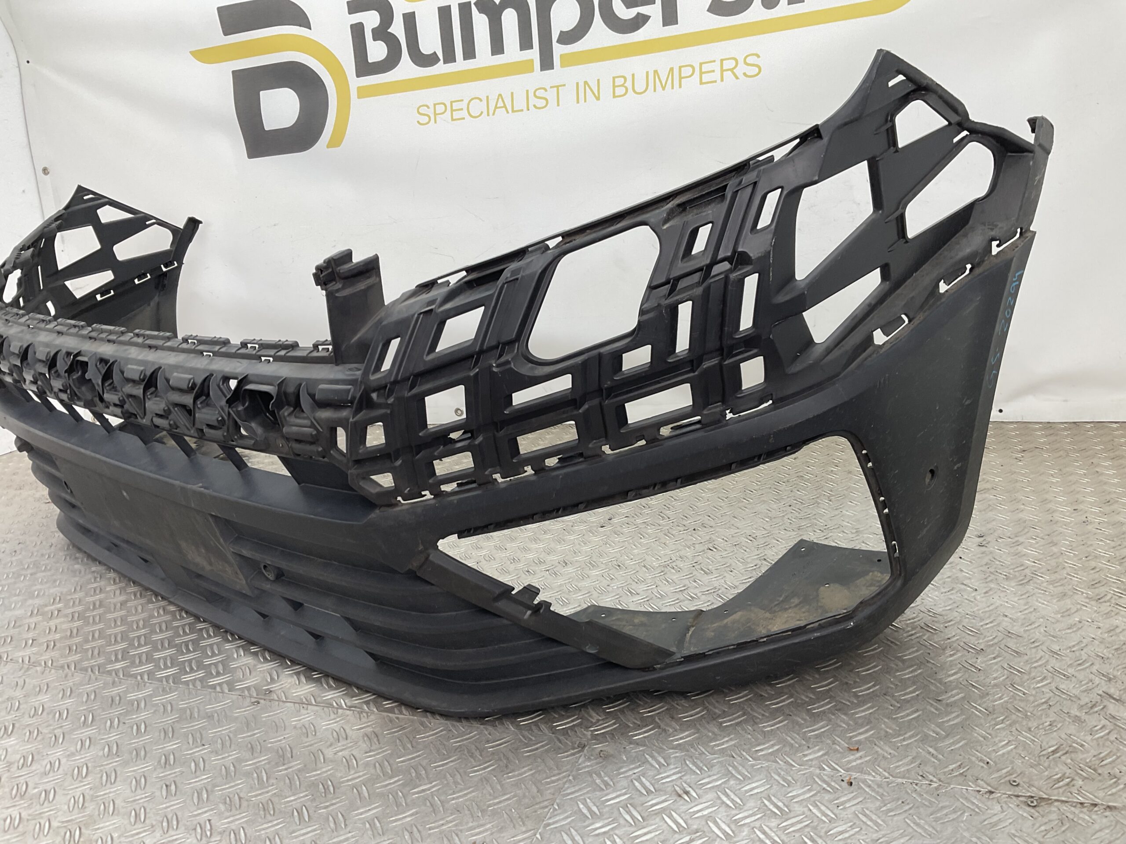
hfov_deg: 61.7
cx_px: 563
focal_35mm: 29
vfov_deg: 48.2
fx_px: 943
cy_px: 422
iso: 25
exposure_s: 1/120
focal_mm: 3
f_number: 1.8
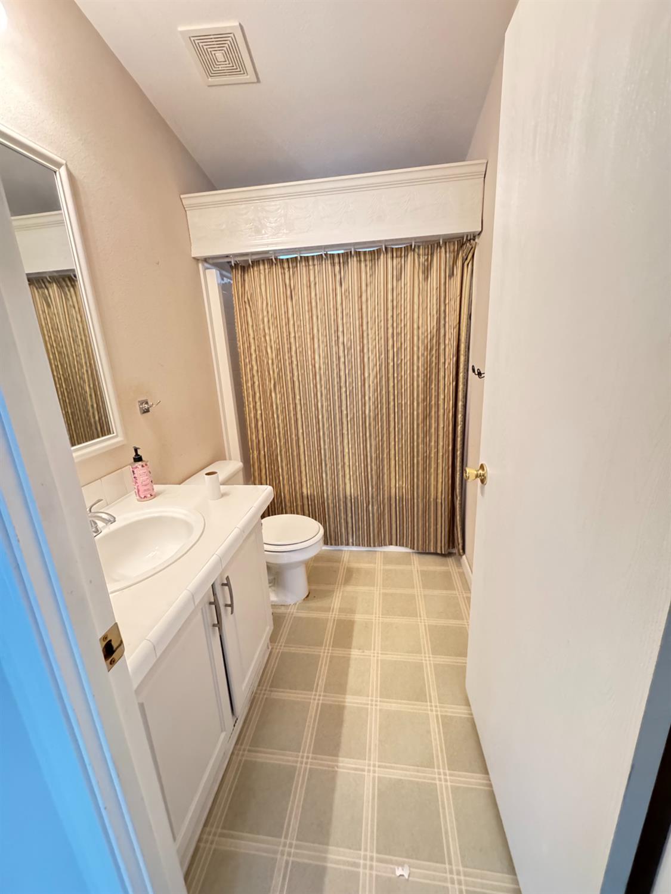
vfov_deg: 102.1
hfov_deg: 85.7
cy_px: 447
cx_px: 336
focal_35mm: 14
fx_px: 362
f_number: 2.2
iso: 1250
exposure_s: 1/40
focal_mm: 2.22
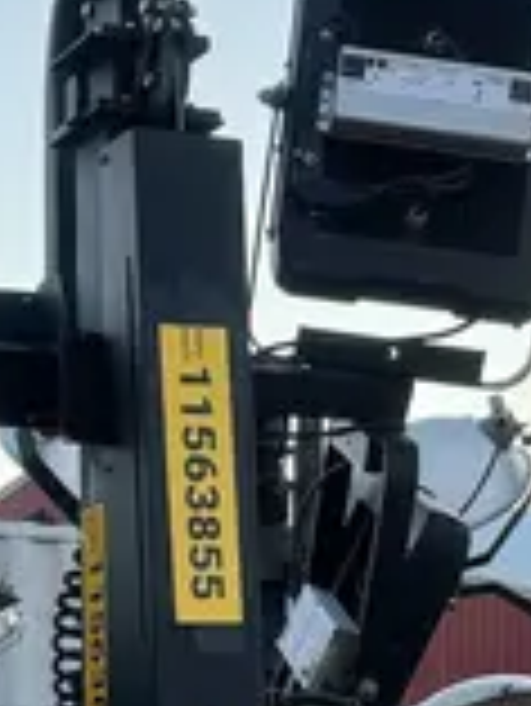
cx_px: 126
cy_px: 1095
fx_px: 2288
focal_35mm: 112
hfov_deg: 13.2
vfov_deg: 15.9
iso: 80
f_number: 1.78
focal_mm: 6.76
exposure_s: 1/454
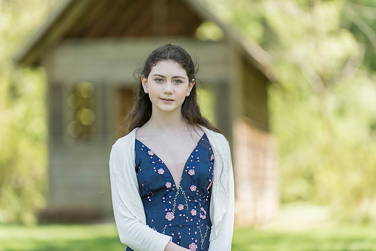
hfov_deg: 10.3
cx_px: 188
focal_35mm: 200
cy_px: 126
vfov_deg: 6.9
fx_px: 2089
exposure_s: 1/1250
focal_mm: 200
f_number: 2.8
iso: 400
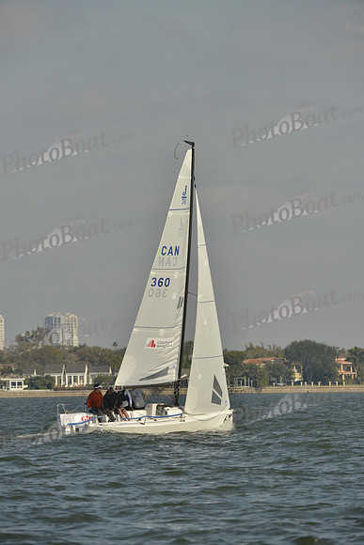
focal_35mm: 290
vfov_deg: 7.1
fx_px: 4395
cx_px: 182
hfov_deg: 4.7
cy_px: 272
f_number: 8
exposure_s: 1/1600
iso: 280
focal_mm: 290
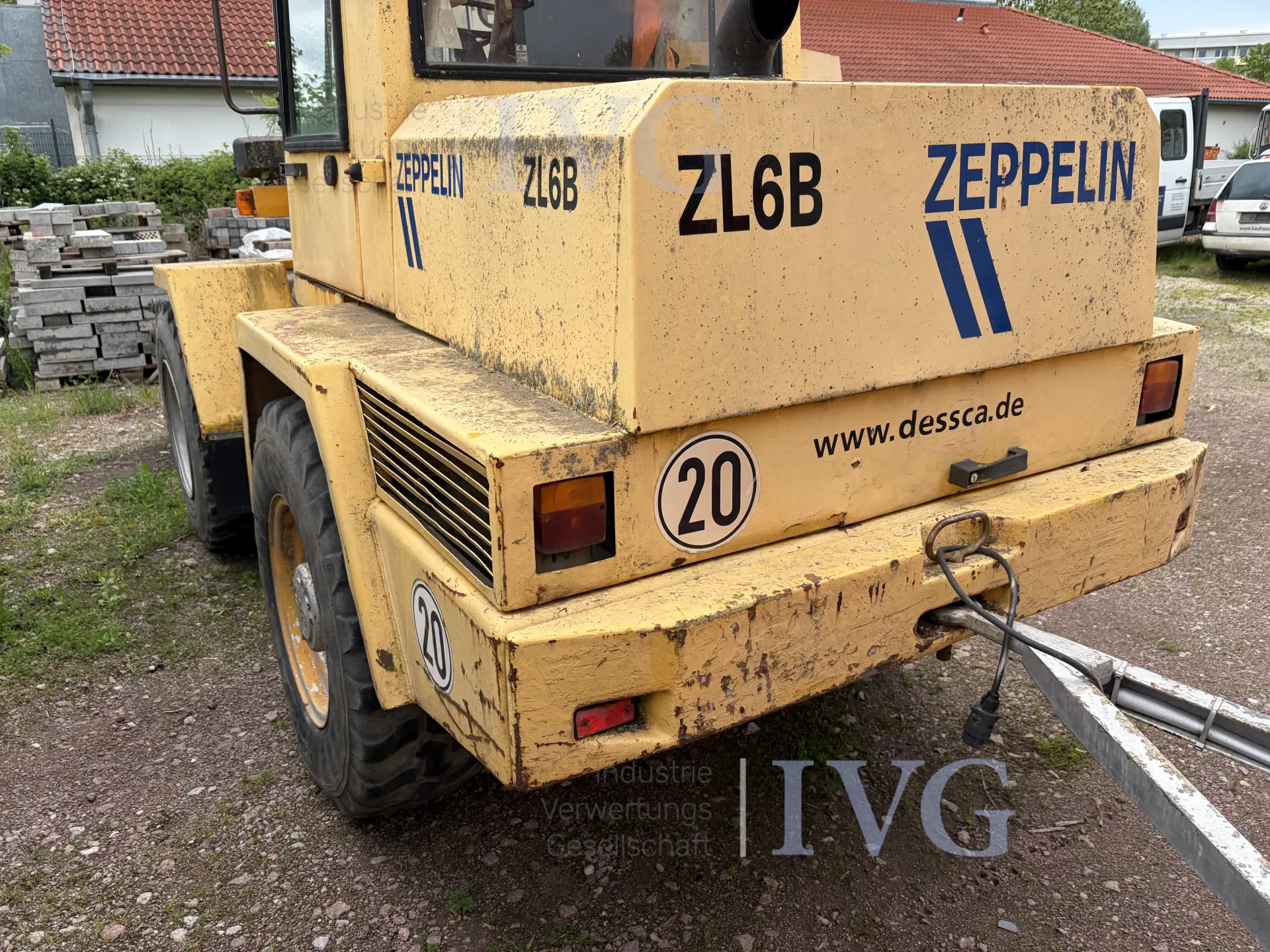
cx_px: 635
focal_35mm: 26
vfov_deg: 53.1
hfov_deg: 67.3
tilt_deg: -15.9
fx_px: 954
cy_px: 476
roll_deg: +0.8
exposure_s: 1/221
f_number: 1.6
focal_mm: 5.96
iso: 40
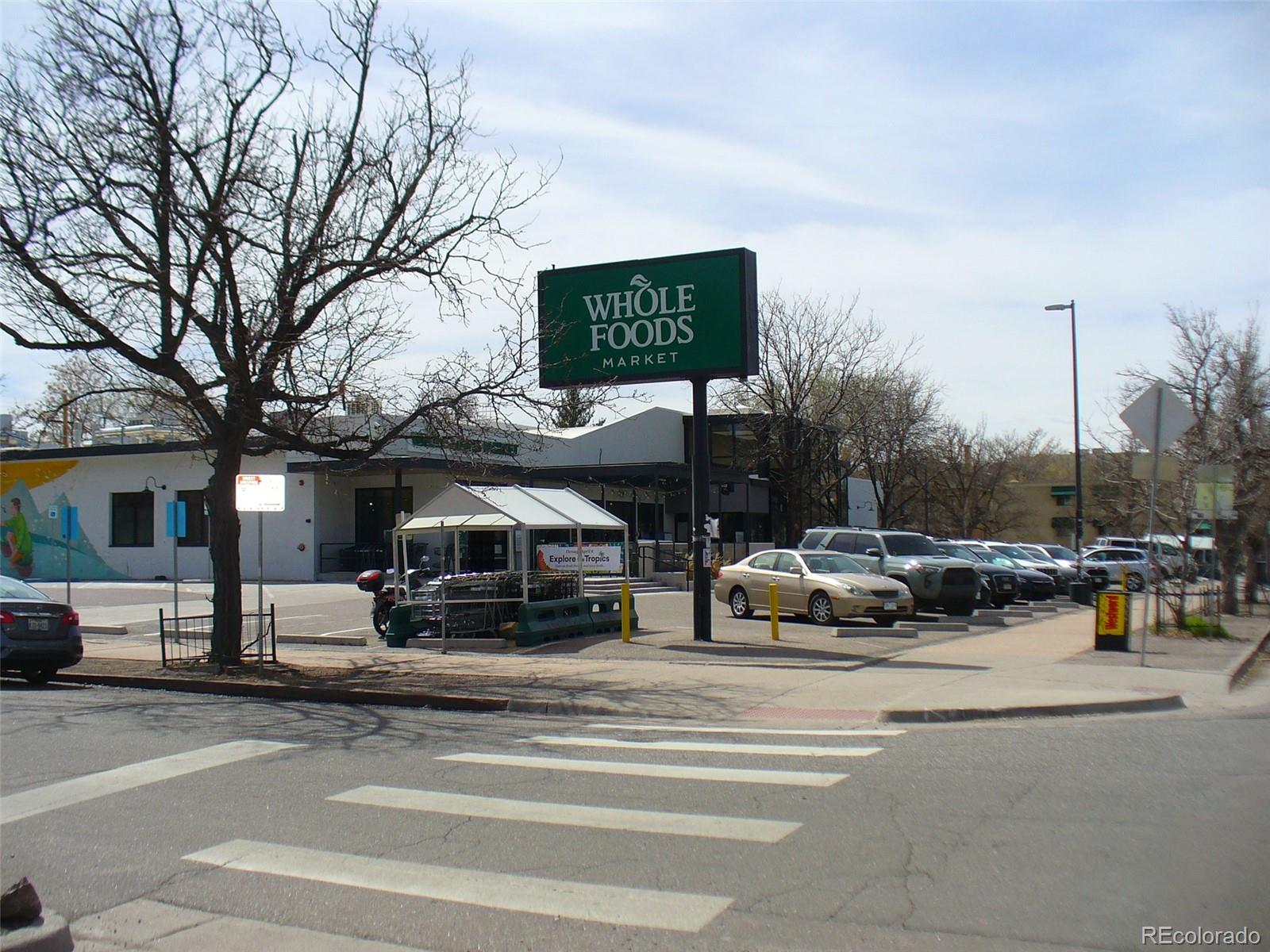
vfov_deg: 38.7
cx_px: 635
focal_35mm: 37
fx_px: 1357
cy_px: 476
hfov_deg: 50.1
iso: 80
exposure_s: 1/500
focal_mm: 6.1
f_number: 5.6
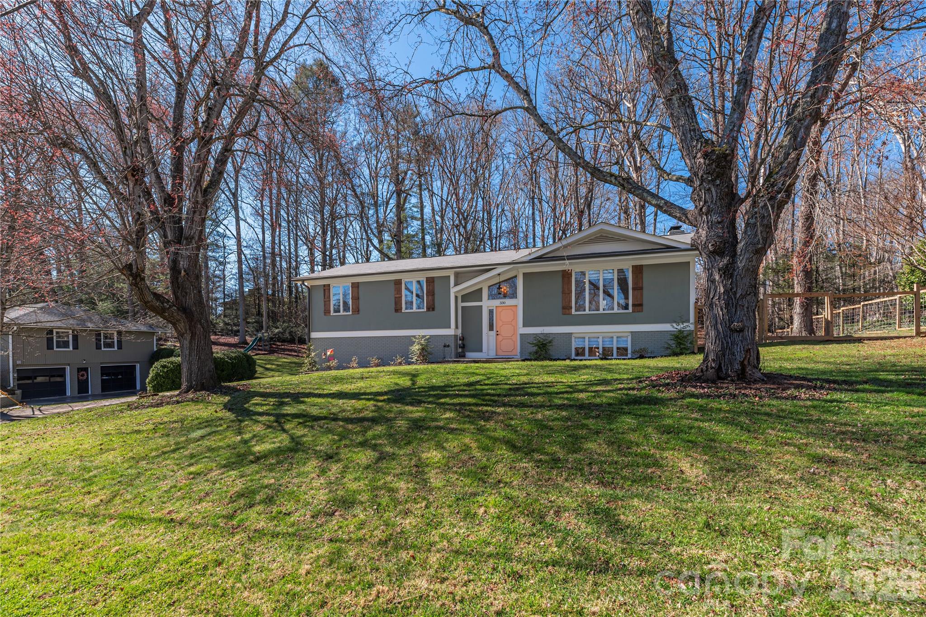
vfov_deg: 81.2
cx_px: 463
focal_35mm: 14
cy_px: 308
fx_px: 360
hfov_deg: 104.3
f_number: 7.1
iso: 320
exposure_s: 1/2000
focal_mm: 14
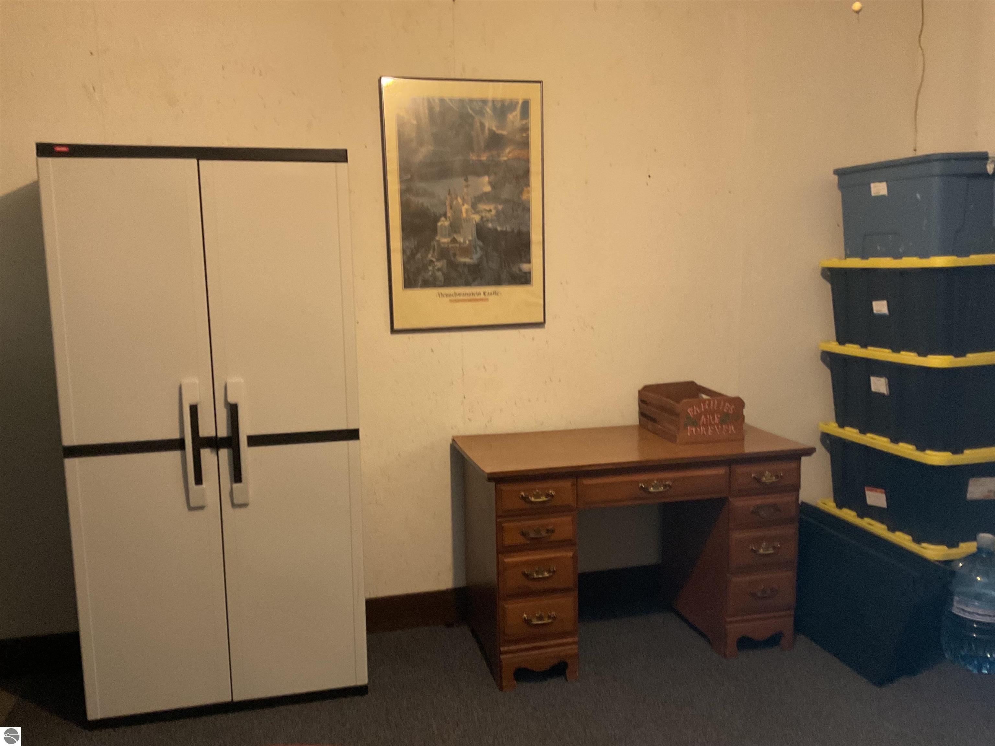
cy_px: 373
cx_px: 498
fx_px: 834
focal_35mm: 29
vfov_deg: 48.2
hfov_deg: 61.7
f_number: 1.8
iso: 250
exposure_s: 1/60
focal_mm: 3
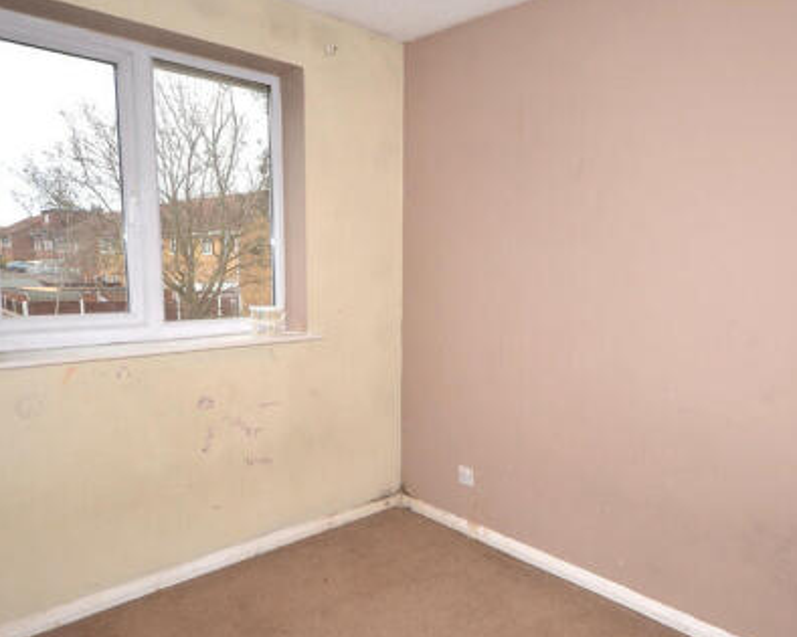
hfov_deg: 66.0
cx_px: 466
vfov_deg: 55.3
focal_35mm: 26
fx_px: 608
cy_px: 341
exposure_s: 1/60
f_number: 4.2
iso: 100
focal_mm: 11
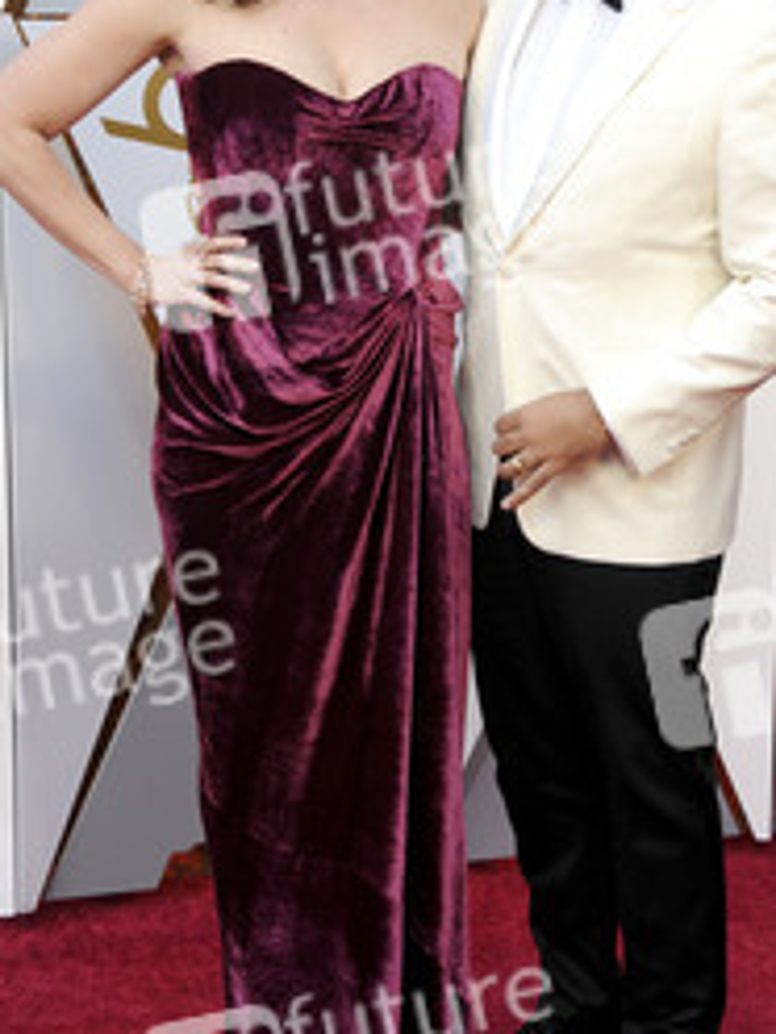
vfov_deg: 20.4
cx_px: 478
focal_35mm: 96
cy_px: 442
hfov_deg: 15.4
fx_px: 2869
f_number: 6.3
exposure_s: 1/250
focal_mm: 62
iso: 1000
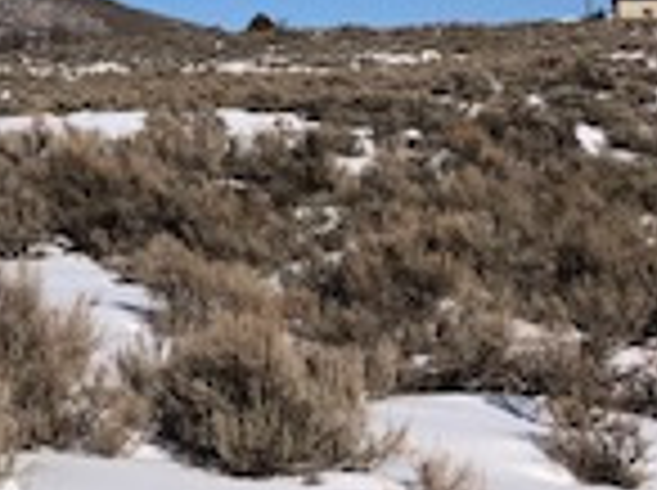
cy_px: -36
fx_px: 2331
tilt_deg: +6.6
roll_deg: +0.7
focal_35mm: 123
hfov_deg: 14.5
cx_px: -432
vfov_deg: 11.8
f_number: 1.8
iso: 25
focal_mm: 3.99
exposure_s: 1/6098
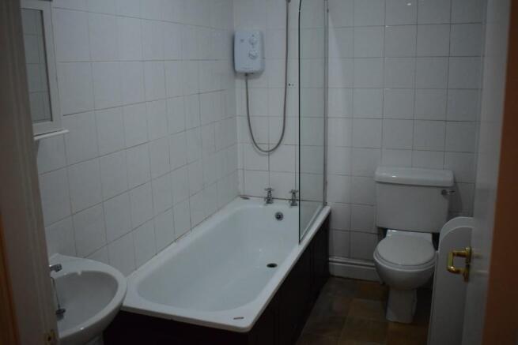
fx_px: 475
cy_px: 172
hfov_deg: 57.2
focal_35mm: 33
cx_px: 259
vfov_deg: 40.0
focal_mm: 22
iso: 3200
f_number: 3.8
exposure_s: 1/500
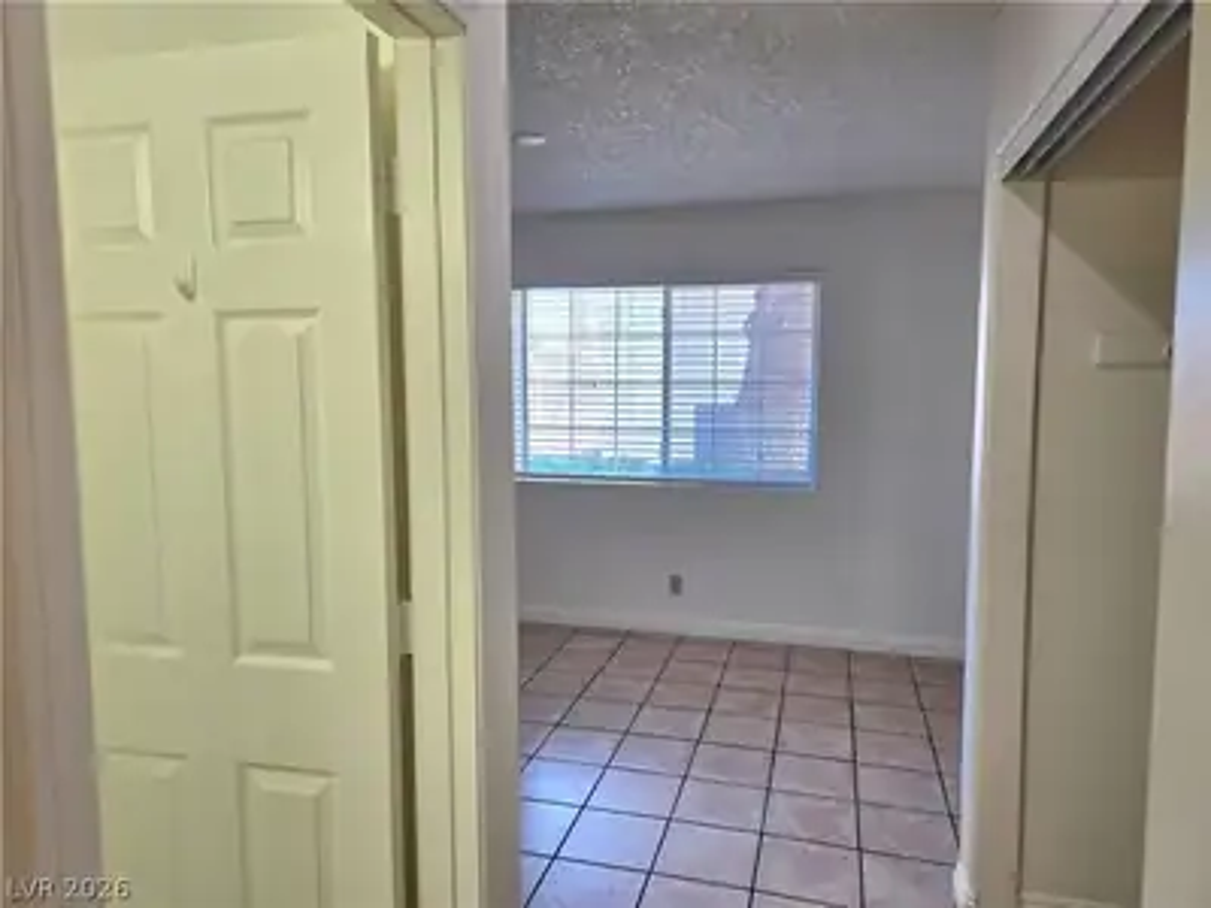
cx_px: 606
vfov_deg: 58.9
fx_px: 805
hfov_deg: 73.9
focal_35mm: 23
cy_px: 454
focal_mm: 5.4
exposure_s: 1/120
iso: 25
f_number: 1.8
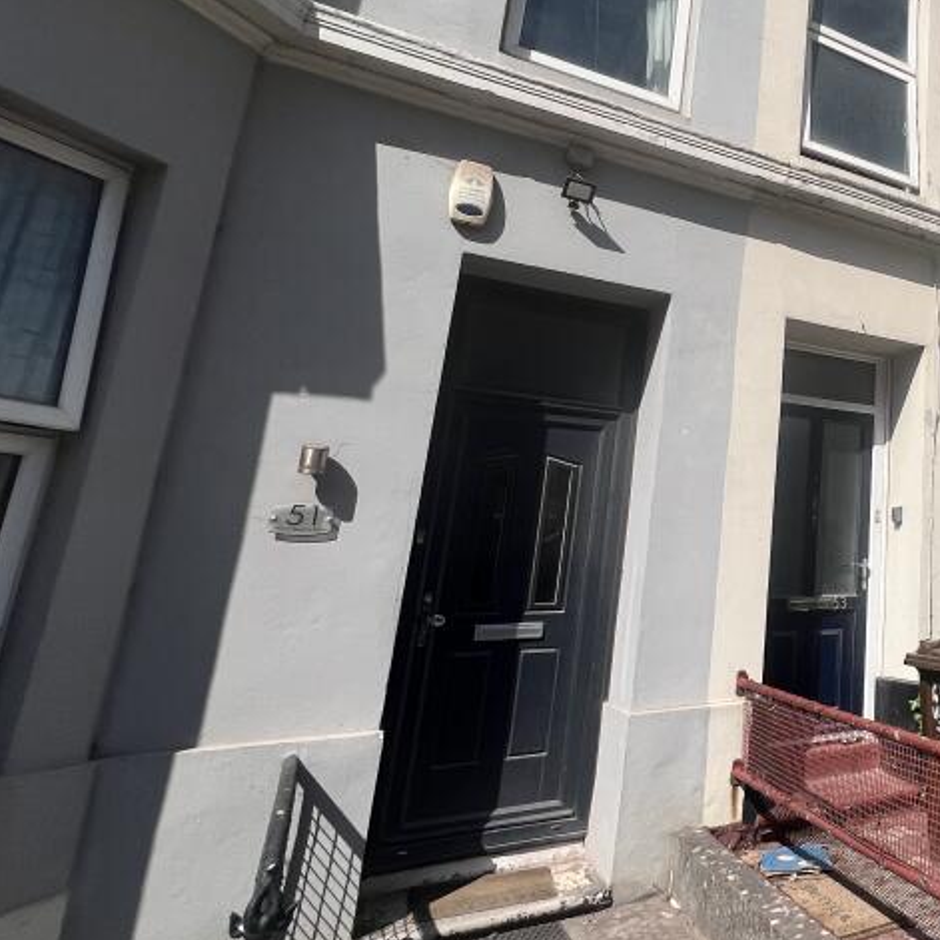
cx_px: 982
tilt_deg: +13.5
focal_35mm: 25
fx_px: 768
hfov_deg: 48.8
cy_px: 375
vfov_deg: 62.4
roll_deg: +1.1
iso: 32
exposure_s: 1/3534
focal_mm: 1.57
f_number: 1.8
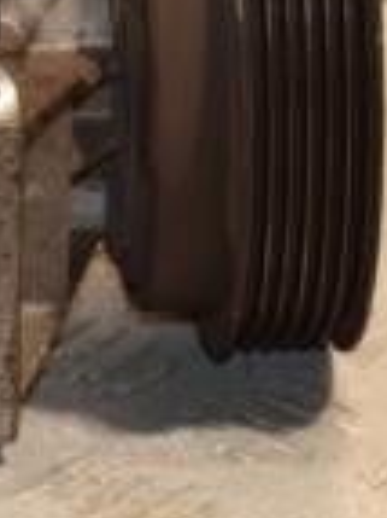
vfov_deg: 5.3
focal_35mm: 375
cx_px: -174
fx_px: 5598
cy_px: 109
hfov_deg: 3.9
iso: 800
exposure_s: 1/200
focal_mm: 62
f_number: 5.3
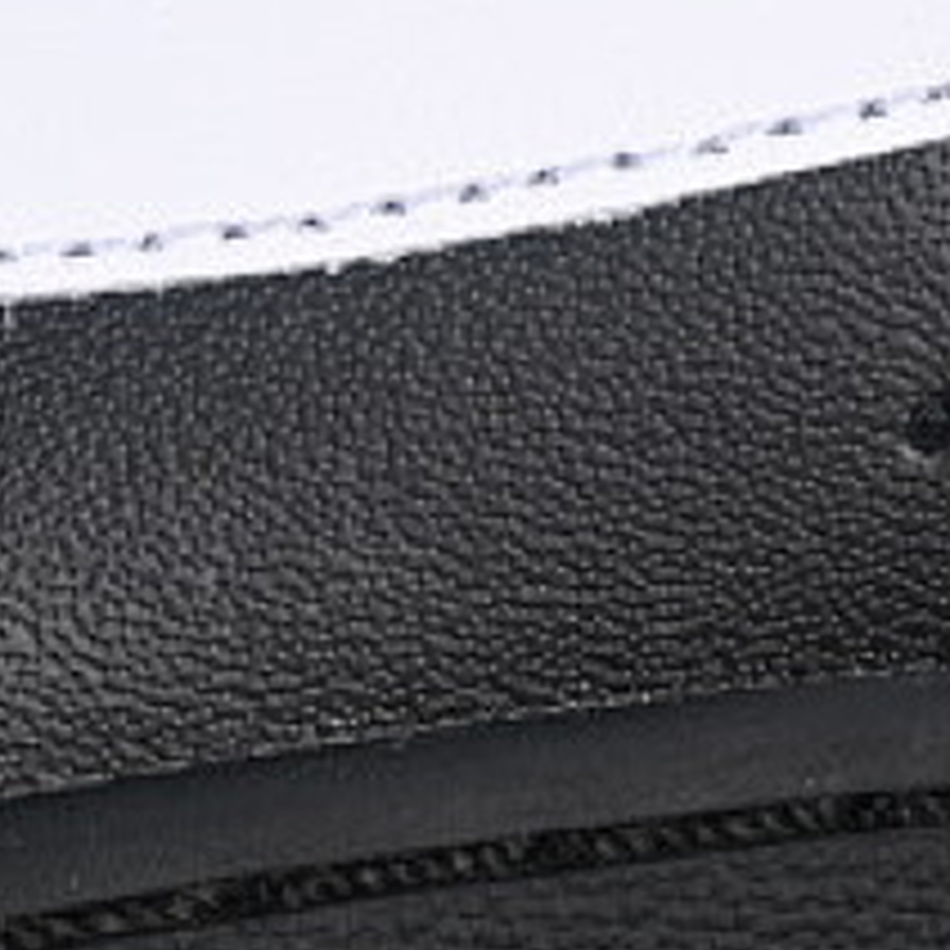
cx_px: 369
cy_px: 23
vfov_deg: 5.3
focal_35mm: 327
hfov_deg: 5.4
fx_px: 10153
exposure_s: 1/60
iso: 160
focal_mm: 50
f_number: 6.3
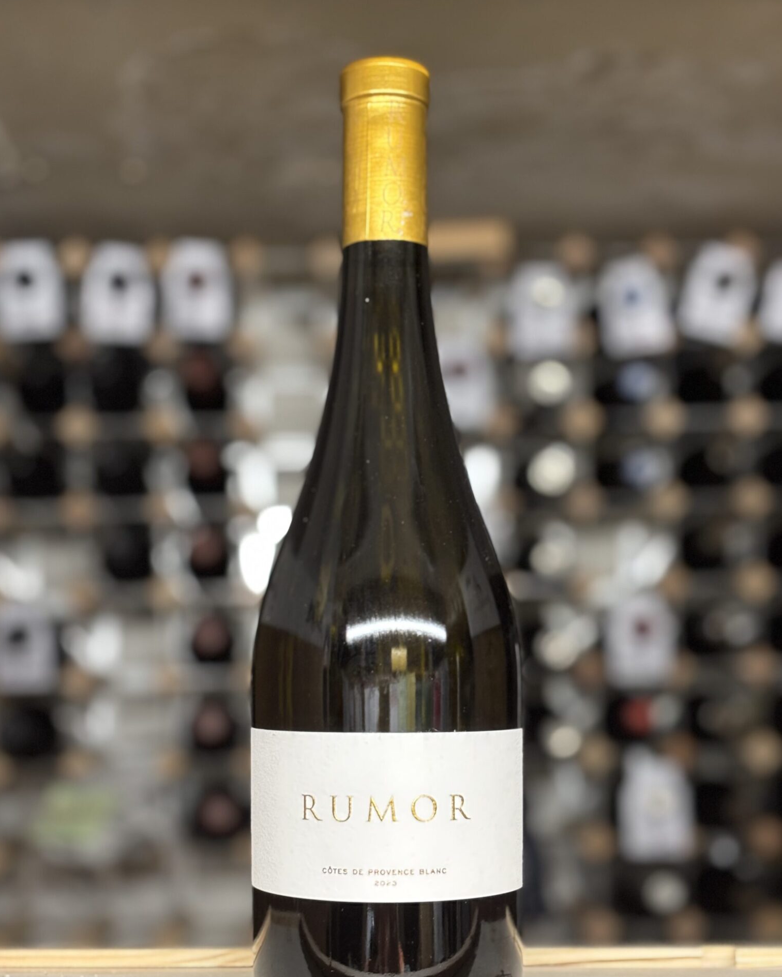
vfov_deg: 34.1
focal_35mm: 55
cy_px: 517
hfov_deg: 27.6
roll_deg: +2.0
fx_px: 1591
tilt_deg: +6.8
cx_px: 387
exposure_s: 1/33
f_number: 1.6
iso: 160
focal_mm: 5.96
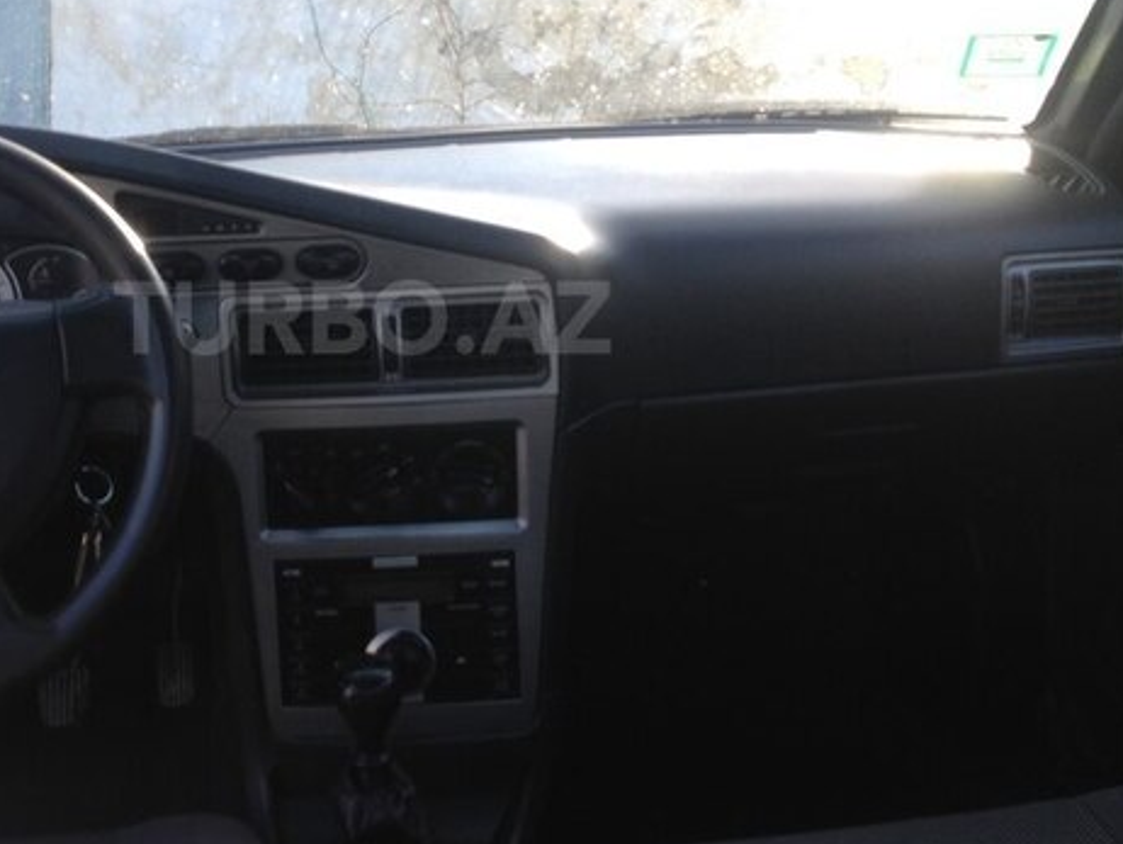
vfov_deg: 29.0
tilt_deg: -10.2
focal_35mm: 50
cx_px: 362
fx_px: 1623
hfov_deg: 37.7
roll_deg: -1.1
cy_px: 317
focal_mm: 4.28
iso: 50
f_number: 2.4
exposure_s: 1/168
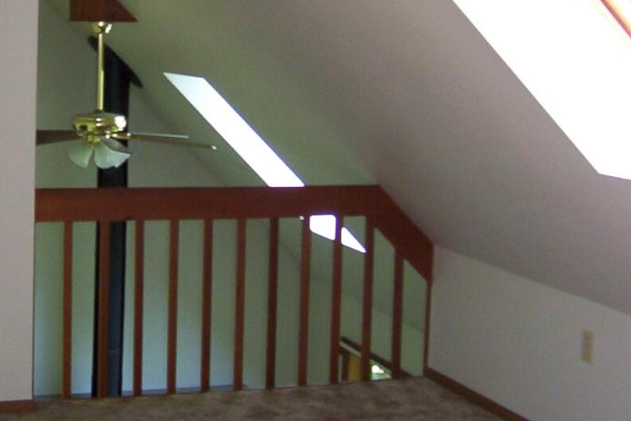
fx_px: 1209
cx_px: 153
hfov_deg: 28.8
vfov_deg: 19.6
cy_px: 91
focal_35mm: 69
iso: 140
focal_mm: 5.54
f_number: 2.76
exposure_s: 1/30
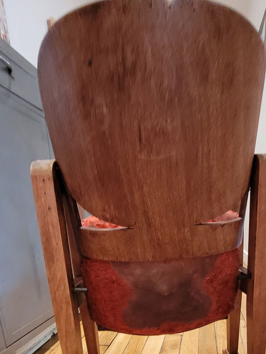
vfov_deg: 73.5
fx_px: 215
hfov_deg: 62.6
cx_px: 165
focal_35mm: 21
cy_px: 265
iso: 320
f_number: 2.2
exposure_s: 1/33
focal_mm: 1.74
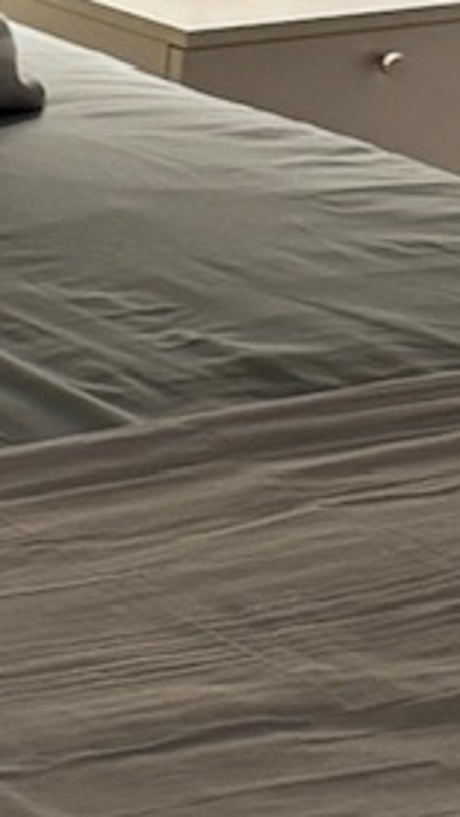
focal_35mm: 193
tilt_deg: -15.1
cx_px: -926
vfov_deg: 11.1
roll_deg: -0.4
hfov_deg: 5.9
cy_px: 121
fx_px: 4181
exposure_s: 1/50
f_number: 1.78
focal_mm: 6.76
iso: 250
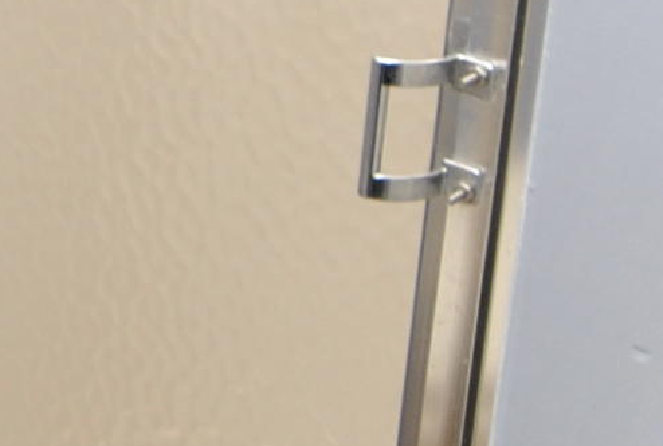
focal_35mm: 132
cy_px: -216
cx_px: -123
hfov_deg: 15.0
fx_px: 2436
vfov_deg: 10.1
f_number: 4
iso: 200
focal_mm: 15
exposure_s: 1/60
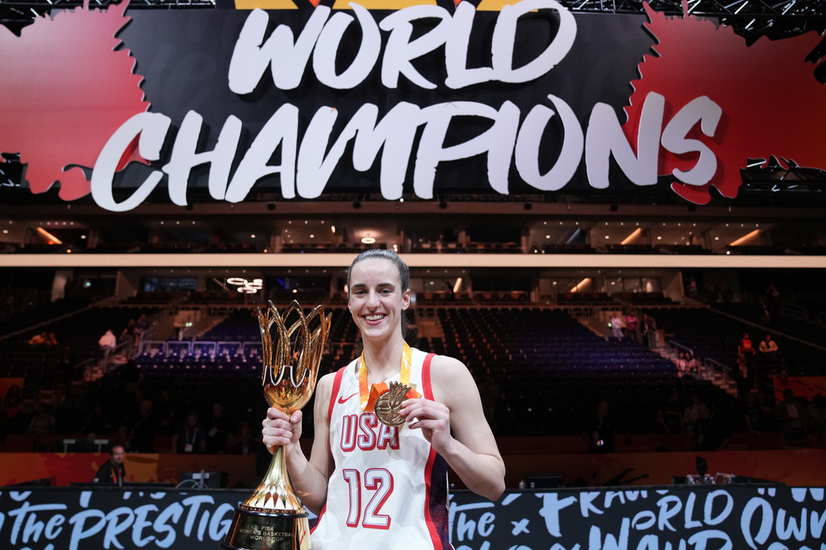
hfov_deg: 73.8
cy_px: 275
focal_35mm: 24
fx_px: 550
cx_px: 413
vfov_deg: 53.1
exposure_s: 1/640
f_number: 3.2
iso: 2500
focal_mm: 24
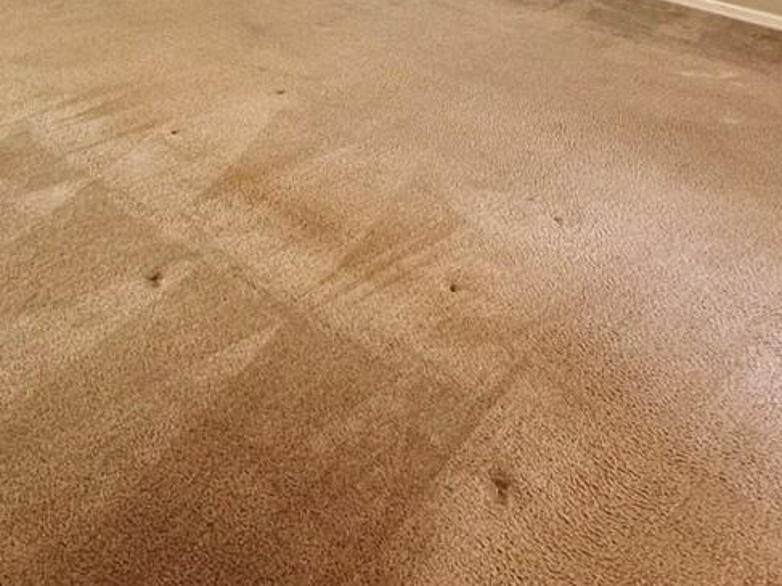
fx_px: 1039
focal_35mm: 46
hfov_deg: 40.7
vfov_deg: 27.0
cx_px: 257
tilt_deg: -9.5
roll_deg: -0.9
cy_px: -157
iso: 250
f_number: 2.2
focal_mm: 2.22
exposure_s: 1/99
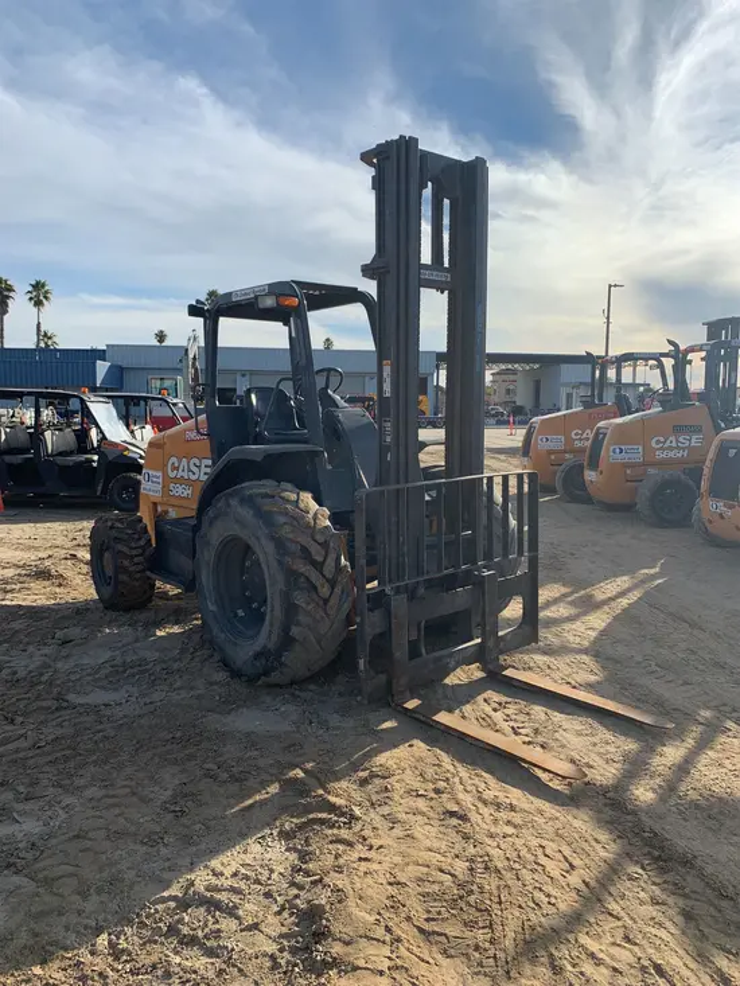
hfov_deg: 53.1
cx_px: 370
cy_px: 493
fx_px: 741
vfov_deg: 67.3
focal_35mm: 26
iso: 25
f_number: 1.8
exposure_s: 1/2915
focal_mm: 4.25
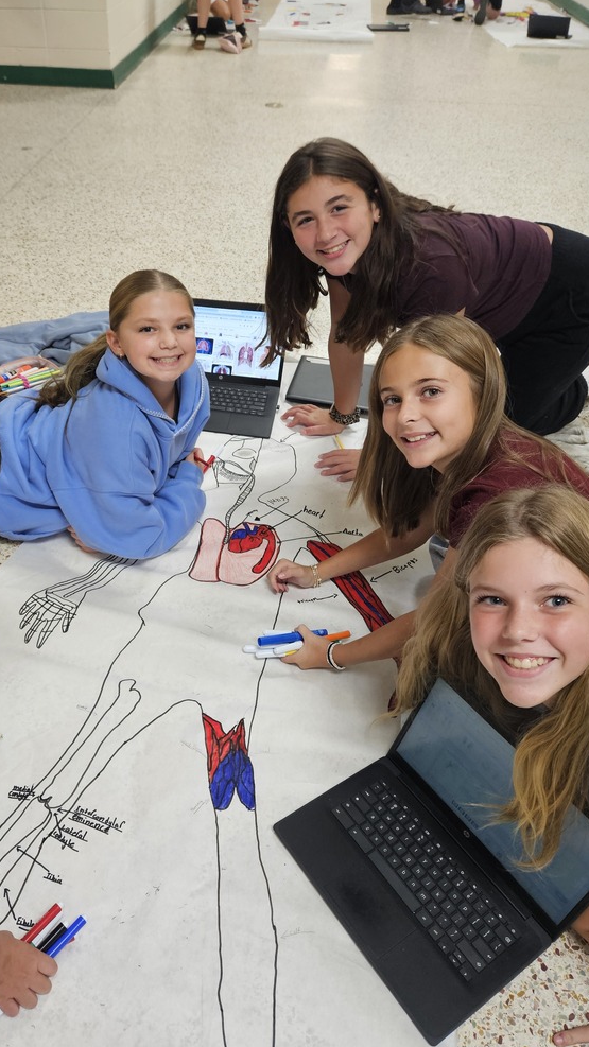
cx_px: 194
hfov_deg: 43.7
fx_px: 722
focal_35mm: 26
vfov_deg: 71.9
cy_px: 529
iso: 250
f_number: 1.8
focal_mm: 5.4
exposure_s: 1/120
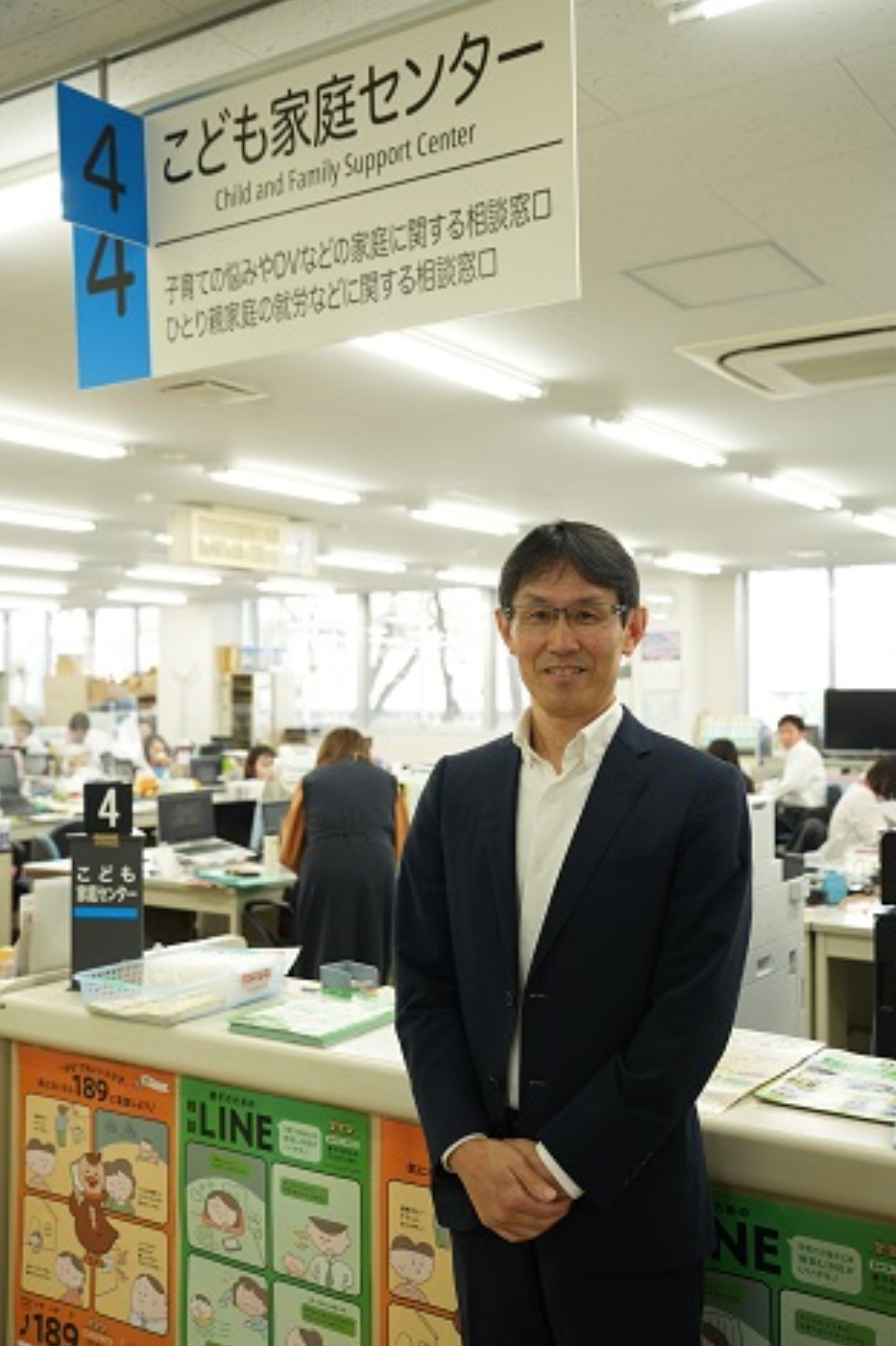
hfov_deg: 36.8
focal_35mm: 36
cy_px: 689
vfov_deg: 53.1
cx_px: 458
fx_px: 1345
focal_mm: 35
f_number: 4.5
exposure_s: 1/100
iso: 640
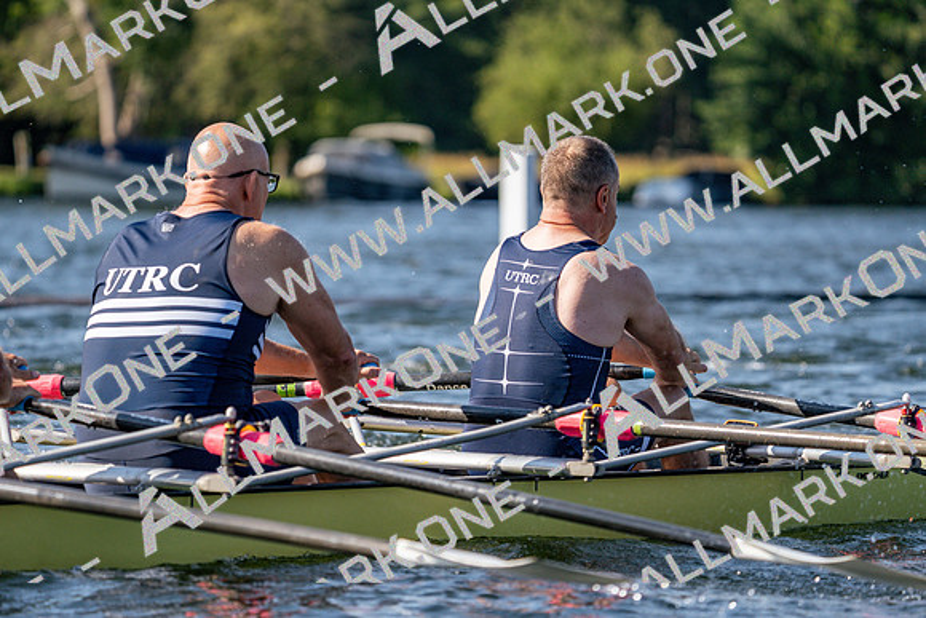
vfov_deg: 4.8
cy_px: 309
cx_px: 463
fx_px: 7358
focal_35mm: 286
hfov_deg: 7.2
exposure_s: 1/1600
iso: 320
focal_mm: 286
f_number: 5.6
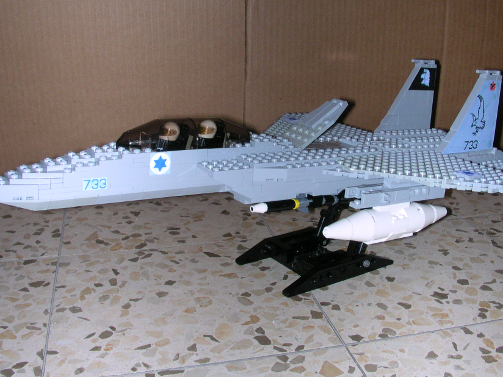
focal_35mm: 46
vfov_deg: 31.5
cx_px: 280
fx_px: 668
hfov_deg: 41.2
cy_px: 175
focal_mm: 5.6
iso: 100
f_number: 4.5
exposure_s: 1/60
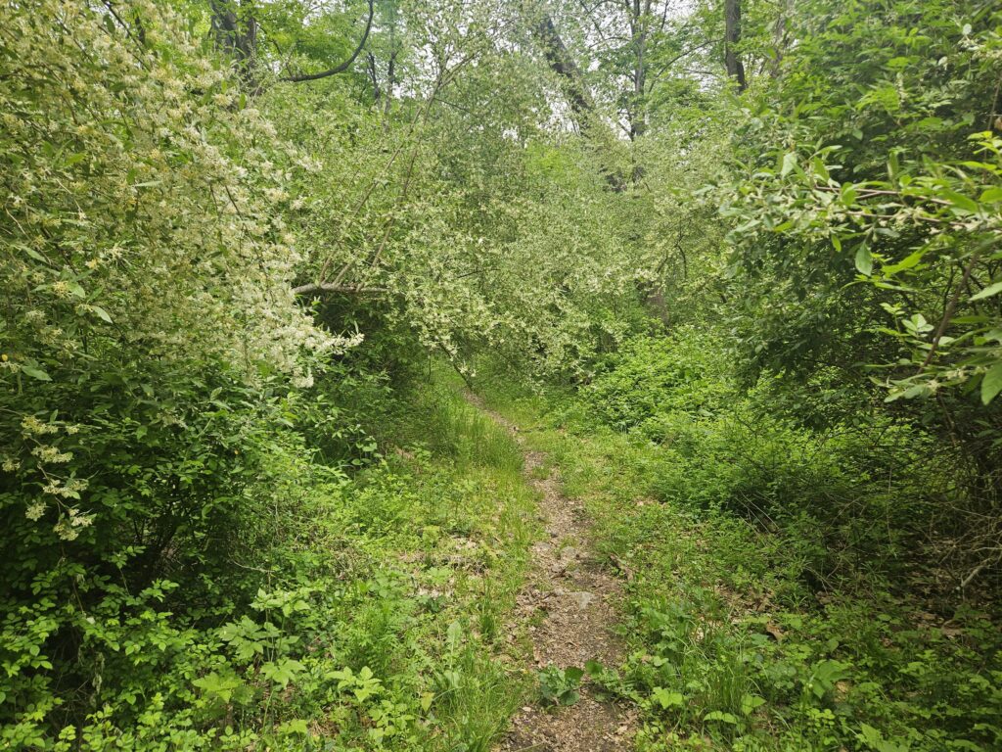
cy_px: 376
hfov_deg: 73.9
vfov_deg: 58.9
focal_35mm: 23
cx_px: 501
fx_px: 666
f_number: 1.8
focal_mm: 5.4
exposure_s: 1/309
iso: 25
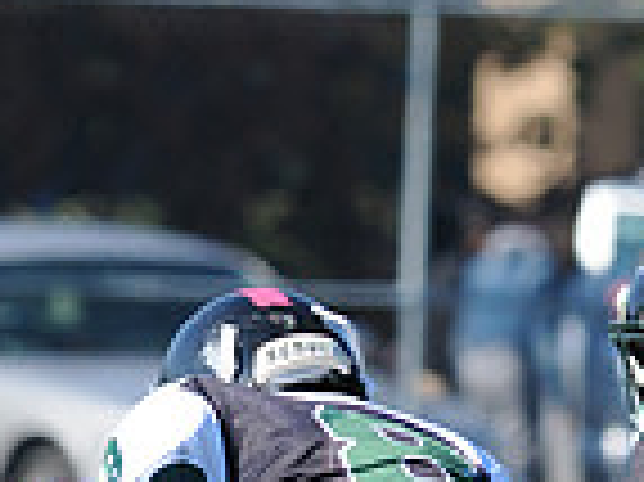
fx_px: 32530
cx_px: 354
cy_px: 847
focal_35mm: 1750
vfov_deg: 0.8
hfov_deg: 1.1
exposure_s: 1/500
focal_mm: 300
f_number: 6.3
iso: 200
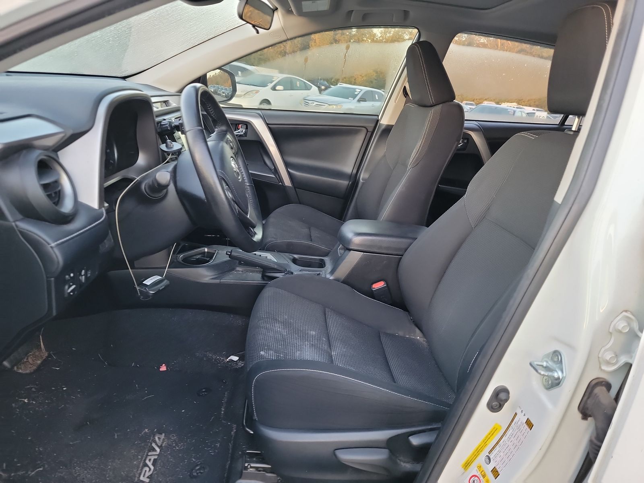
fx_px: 446
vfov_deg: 56.8
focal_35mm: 24
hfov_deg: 71.6
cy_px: 242
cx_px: 322
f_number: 1.8
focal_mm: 6.7
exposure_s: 1/59
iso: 504
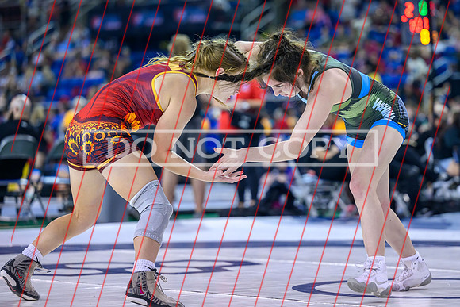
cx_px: 262
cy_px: 136
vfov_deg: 9.9
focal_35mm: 138
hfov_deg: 14.8
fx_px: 1767
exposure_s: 1/800
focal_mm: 120
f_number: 2.8
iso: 2000
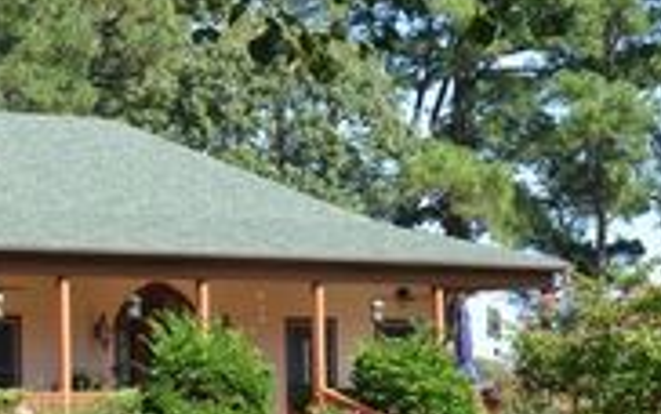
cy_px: 296
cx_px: -44
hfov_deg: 14.0
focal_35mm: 146
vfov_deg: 9.0
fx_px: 2639
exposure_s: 1/250
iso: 200
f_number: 8
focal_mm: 35
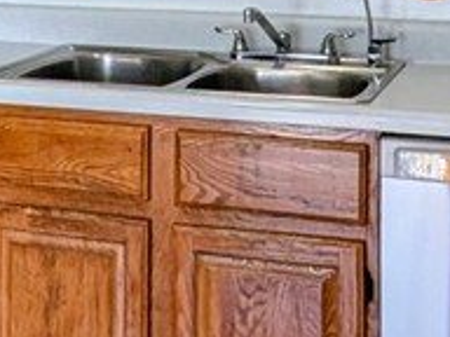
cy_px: -152
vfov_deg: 15.3
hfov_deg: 21.5
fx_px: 1170
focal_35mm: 90
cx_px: 86
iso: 53
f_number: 1.7
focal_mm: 2.02
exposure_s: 1/121
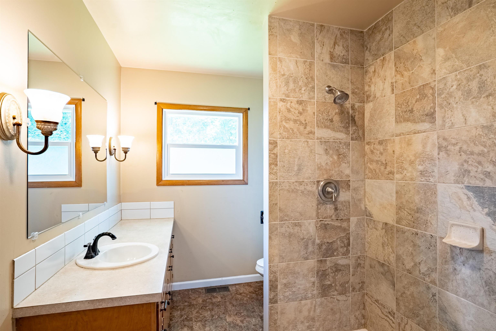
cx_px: 248
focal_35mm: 17
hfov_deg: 93.2
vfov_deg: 70.5
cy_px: 166
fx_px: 234
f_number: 8
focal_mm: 17
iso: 400
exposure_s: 1/160
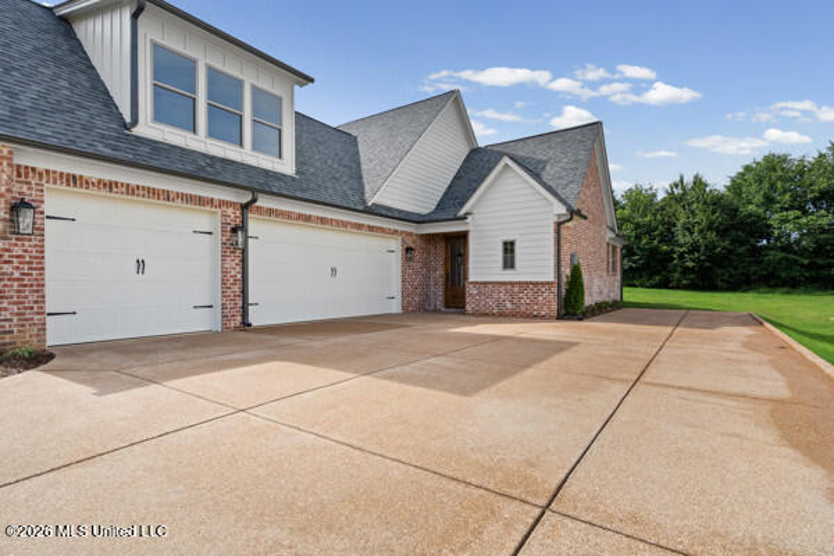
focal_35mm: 18
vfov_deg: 67.4
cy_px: 278
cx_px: 417
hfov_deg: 90.0
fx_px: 417
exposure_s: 1/640
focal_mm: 18
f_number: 9
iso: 800
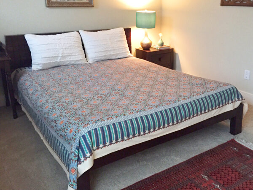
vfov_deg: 48.2
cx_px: 126
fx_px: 212
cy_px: 95
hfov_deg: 61.7
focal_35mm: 29
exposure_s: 1/20
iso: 250
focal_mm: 4.15
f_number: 2.2
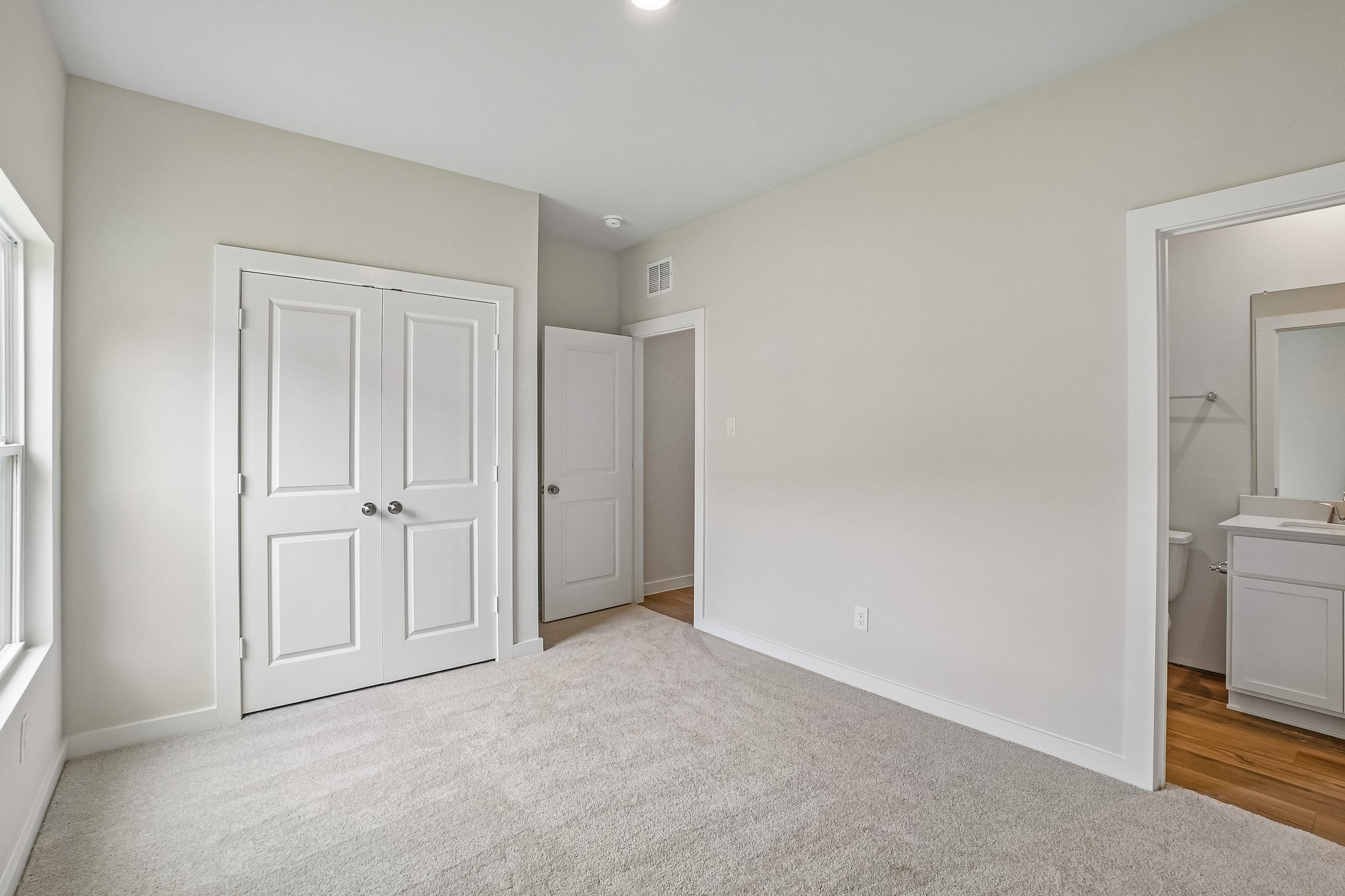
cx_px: 672
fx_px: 560
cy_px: 448
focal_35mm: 15
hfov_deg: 100.4
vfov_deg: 77.3
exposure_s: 1/40
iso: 400
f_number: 8
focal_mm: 10
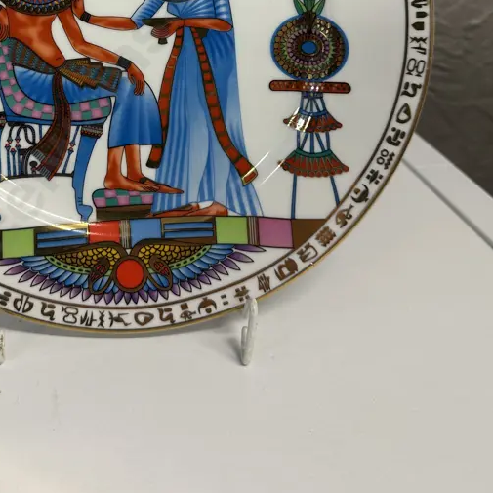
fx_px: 693
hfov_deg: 38.4
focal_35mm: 43
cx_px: 142
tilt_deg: -18.0
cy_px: 45
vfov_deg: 36.6
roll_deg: -0.9
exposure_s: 1/50
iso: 125
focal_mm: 6.86
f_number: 1.78
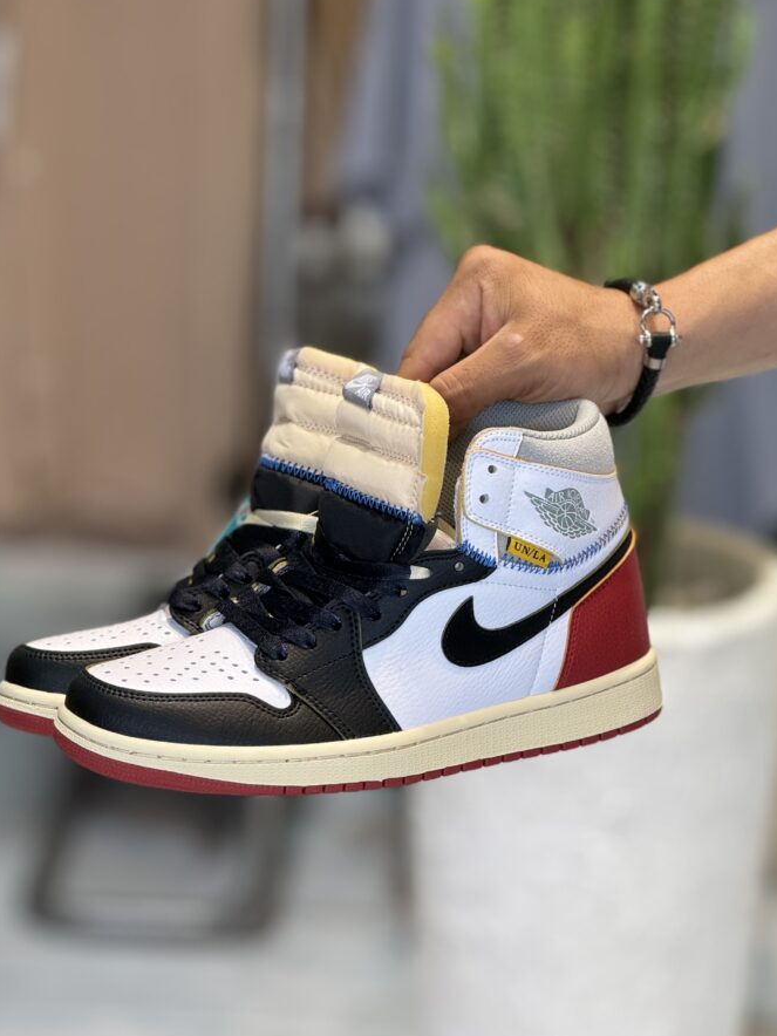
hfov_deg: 10.7
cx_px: 353
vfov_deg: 14.2
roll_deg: -2.8
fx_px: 4160
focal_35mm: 139
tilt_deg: -13.9
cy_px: 529
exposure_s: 1/100
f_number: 2.8
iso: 100
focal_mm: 15.66
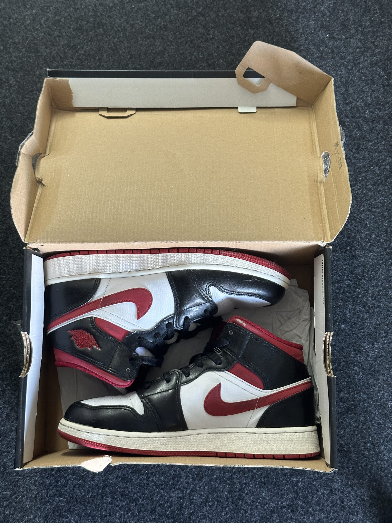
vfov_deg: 39.7
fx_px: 725
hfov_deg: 30.3
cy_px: 262
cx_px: 196
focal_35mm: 48
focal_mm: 6.86
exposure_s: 1/50
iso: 200
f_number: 1.78
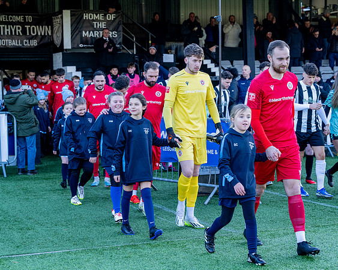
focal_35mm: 79
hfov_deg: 24.2
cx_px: 179
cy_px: 135
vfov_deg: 19.4
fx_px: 788
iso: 1000
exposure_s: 1/400
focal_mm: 70
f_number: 5
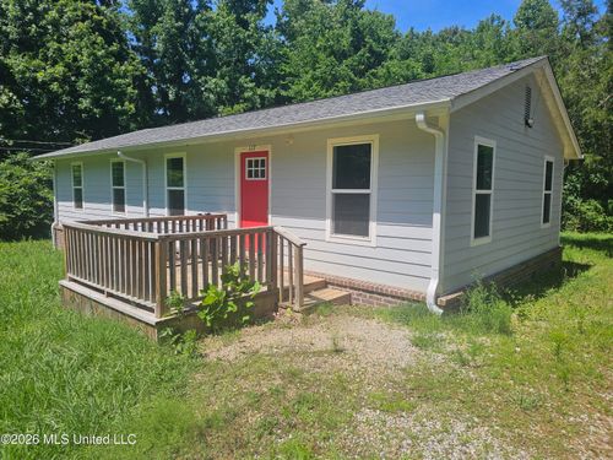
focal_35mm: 23
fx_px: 407
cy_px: 230
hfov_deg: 73.9
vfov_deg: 58.9
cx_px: 306
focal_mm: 6.3
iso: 10
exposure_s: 1/827
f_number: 1.7
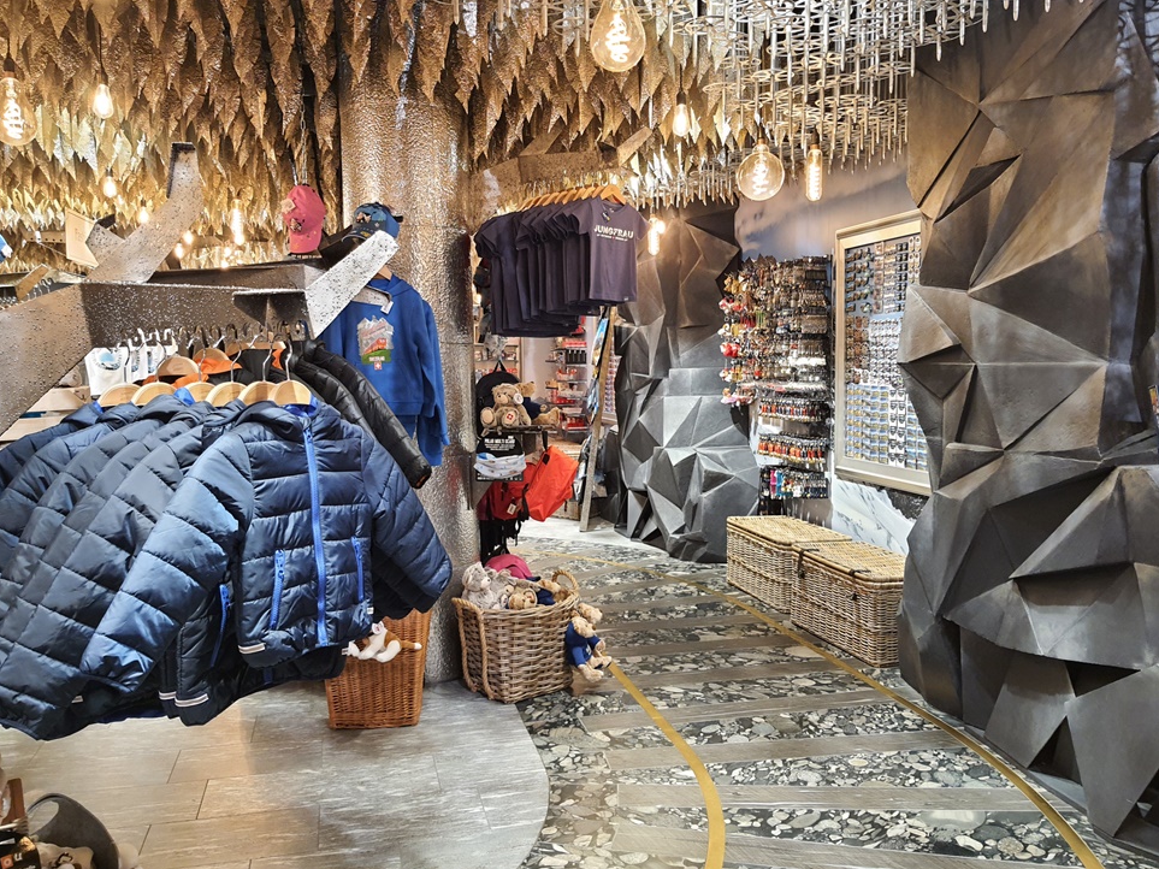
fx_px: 904
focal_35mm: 27
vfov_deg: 51.3
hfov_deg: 65.3
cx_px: 581
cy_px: 432
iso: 200
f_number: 1.7
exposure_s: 1/60
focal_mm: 4.32
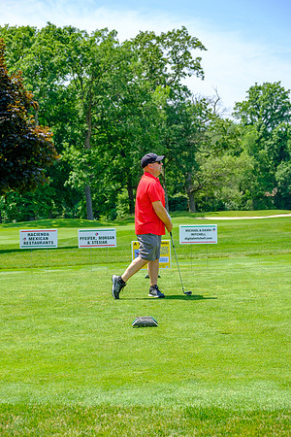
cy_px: 218
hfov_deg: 22.3
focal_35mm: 61
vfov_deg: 32.9
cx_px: 146
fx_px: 740
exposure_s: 1/500
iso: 200
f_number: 5
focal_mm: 40.7
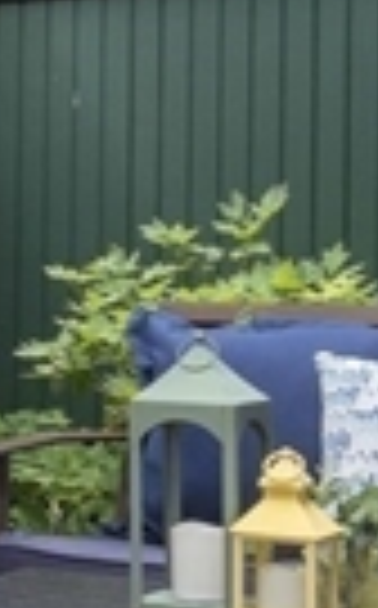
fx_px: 2050
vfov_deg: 16.8
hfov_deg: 8.7
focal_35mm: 124
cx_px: -756
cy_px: 223
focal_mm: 16
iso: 500
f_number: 11
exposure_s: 1/30
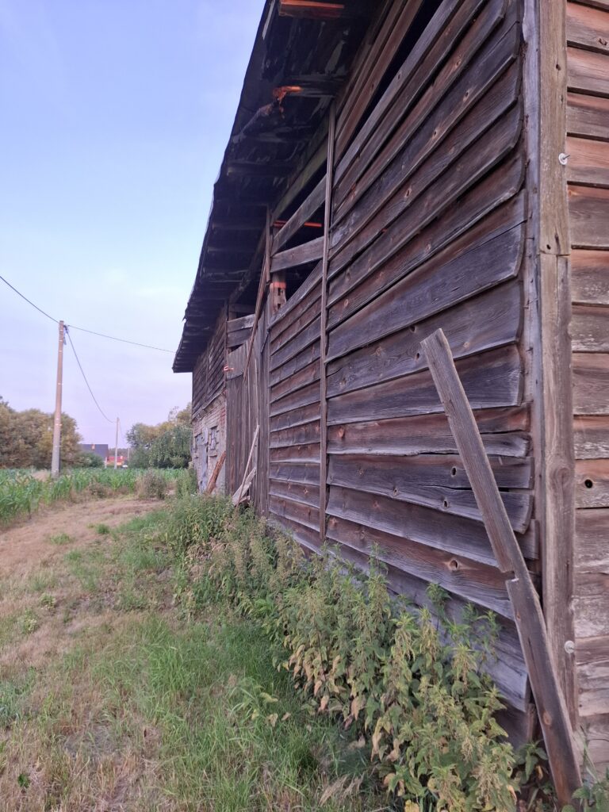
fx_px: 540
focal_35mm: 23
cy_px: 406
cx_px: 304
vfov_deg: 73.9
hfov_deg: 58.9
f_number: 1.8
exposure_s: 1/100
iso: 50
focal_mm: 5.54
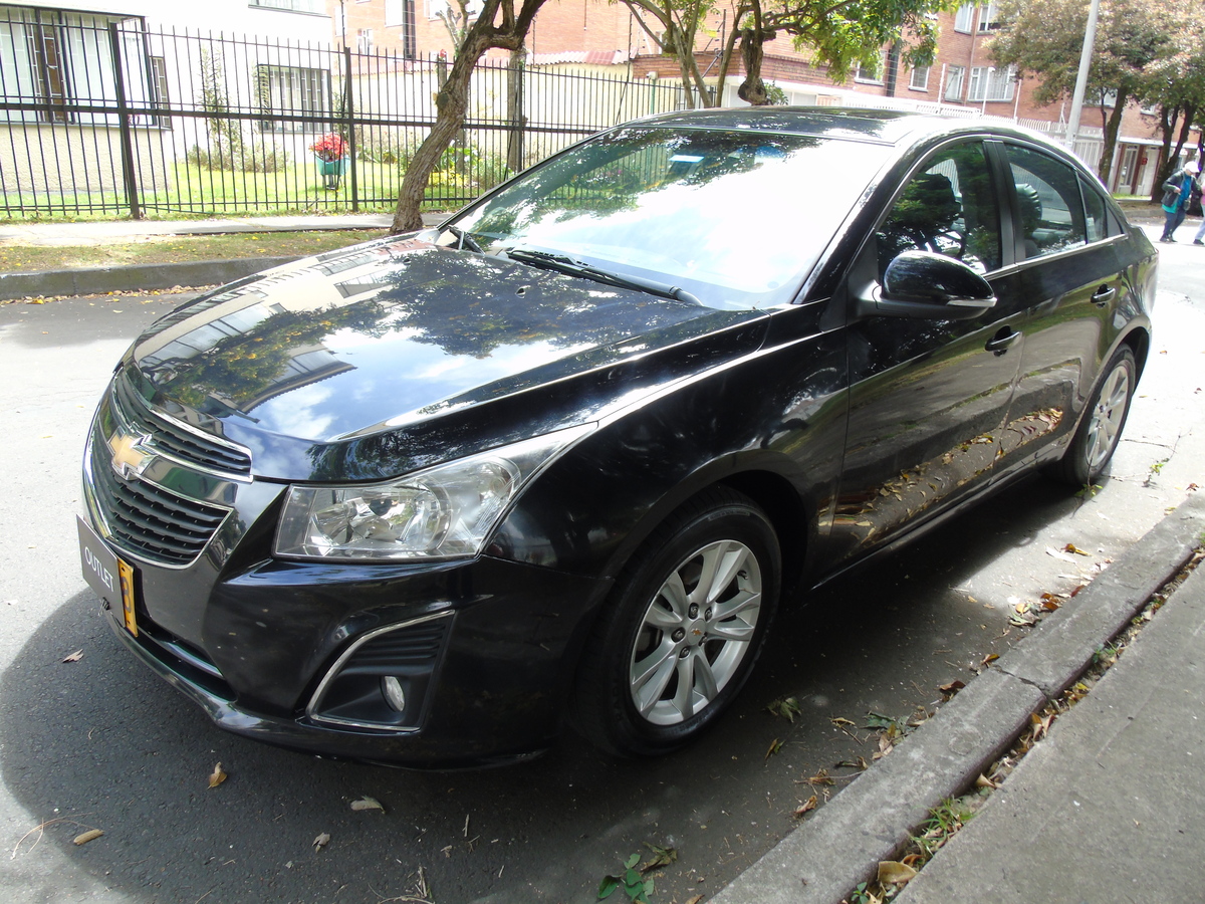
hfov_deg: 69.4
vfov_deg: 54.9
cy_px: 452
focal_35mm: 25
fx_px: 870
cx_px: 602
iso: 80
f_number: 5.7
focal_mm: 4.4
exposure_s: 1/30
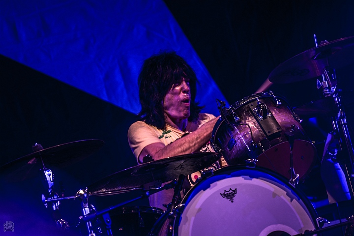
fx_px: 2950
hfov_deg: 6.9
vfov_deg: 4.6
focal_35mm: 300
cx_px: 177
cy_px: 118
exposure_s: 1/100
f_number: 2.8
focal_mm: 200
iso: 320
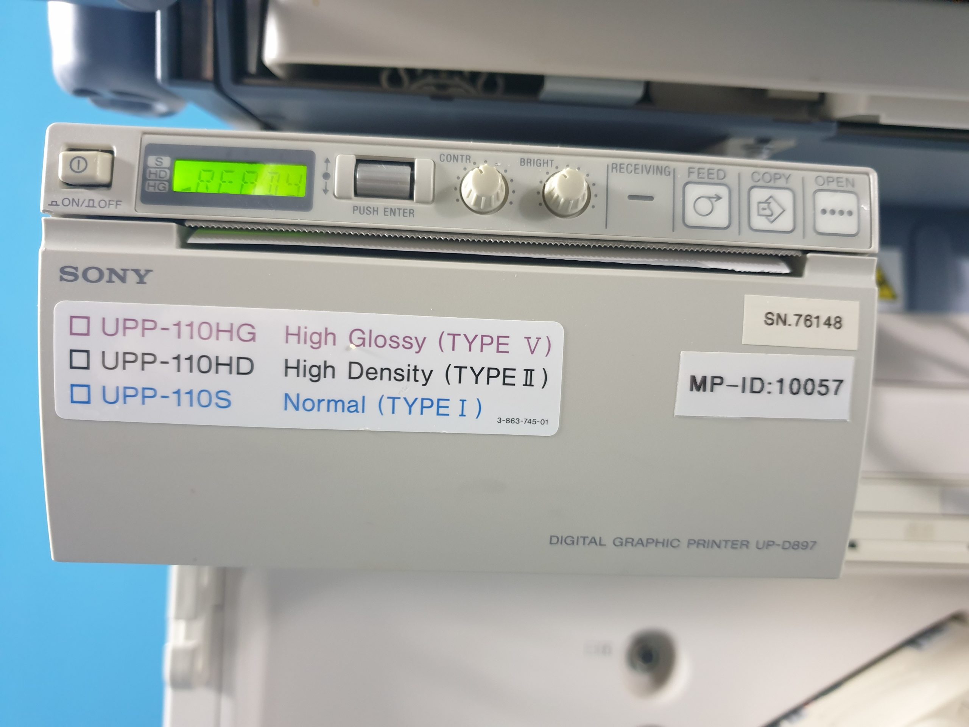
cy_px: 364
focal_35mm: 26
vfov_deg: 53.1
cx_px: 484
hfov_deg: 67.3
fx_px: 728
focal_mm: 4.3
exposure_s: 1/33
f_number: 1.5
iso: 320
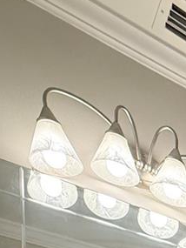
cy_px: 488
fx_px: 422
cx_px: 307
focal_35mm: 59
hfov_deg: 20.0
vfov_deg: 19.5
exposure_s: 1/120
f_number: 2.2
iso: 250
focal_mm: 2.22
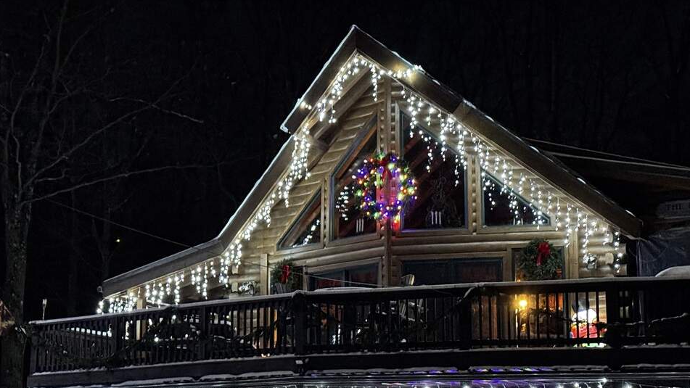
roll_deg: -0.5
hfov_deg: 31.9
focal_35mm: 66
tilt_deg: +9.1
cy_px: 267
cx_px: 329
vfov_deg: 18.2
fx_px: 1208
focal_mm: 6.76
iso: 3200
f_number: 1.78
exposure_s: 1/15
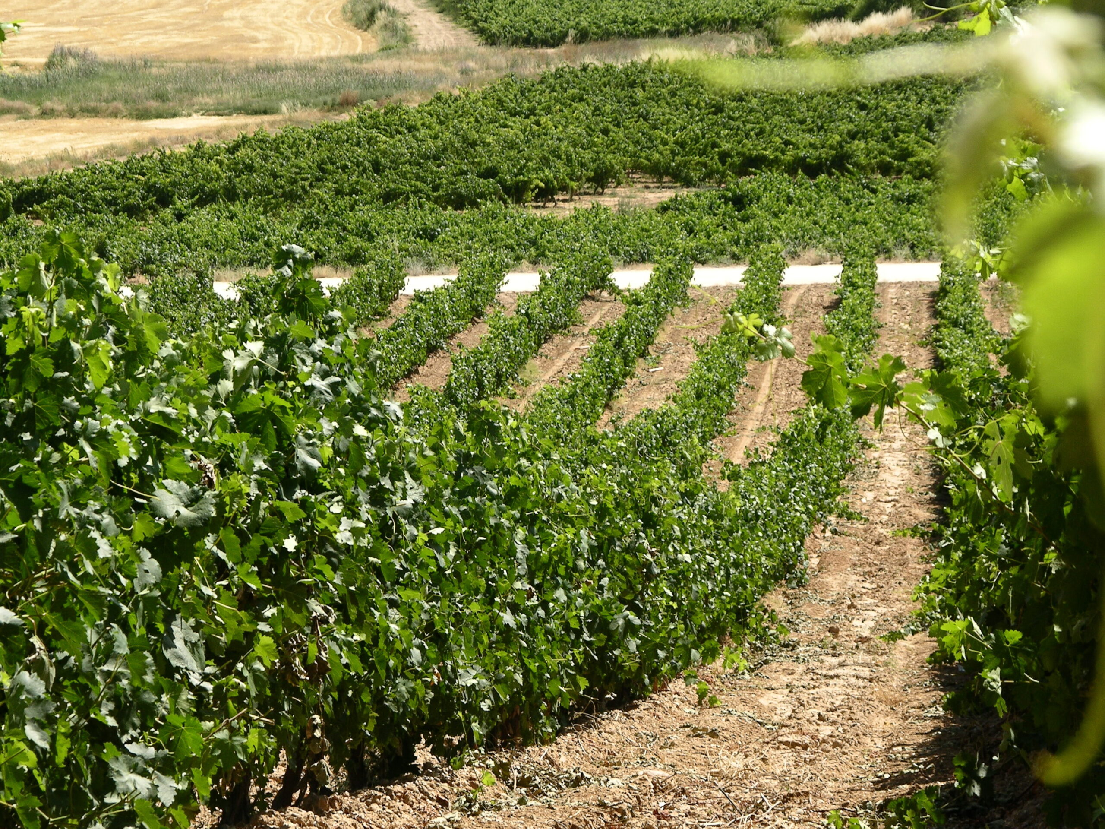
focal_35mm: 150
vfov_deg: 9.9
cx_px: 552
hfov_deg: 13.2
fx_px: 4788
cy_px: 414
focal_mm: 37.7
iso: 50
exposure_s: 1/173
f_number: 6.2
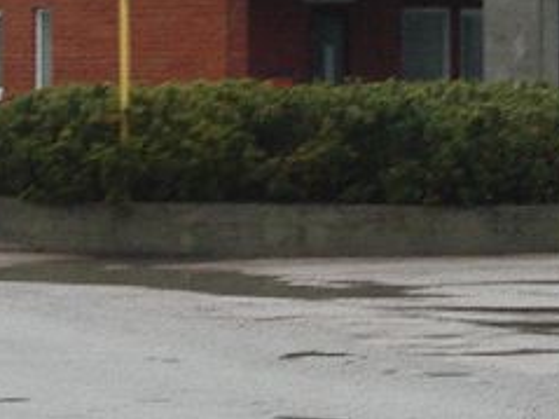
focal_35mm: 211
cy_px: -35
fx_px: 3406
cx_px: 442
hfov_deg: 9.4
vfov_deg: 7.0
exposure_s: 1/20
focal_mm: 9.6
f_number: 3.4
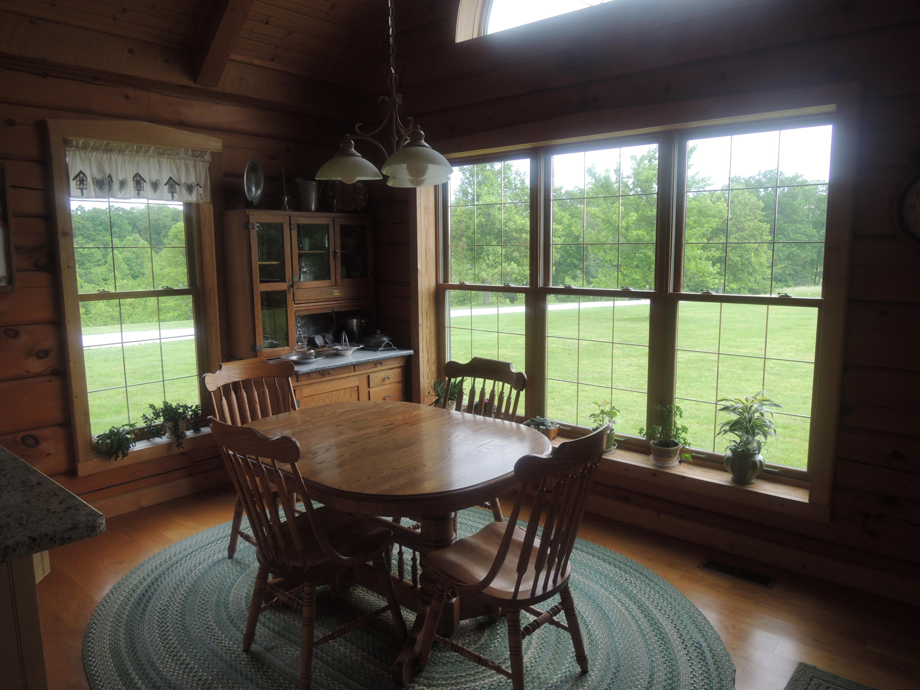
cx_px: 460
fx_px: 638
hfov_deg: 71.6
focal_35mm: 24
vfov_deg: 56.8
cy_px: 345
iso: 100
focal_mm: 4.3
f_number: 2.8
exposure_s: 1/125
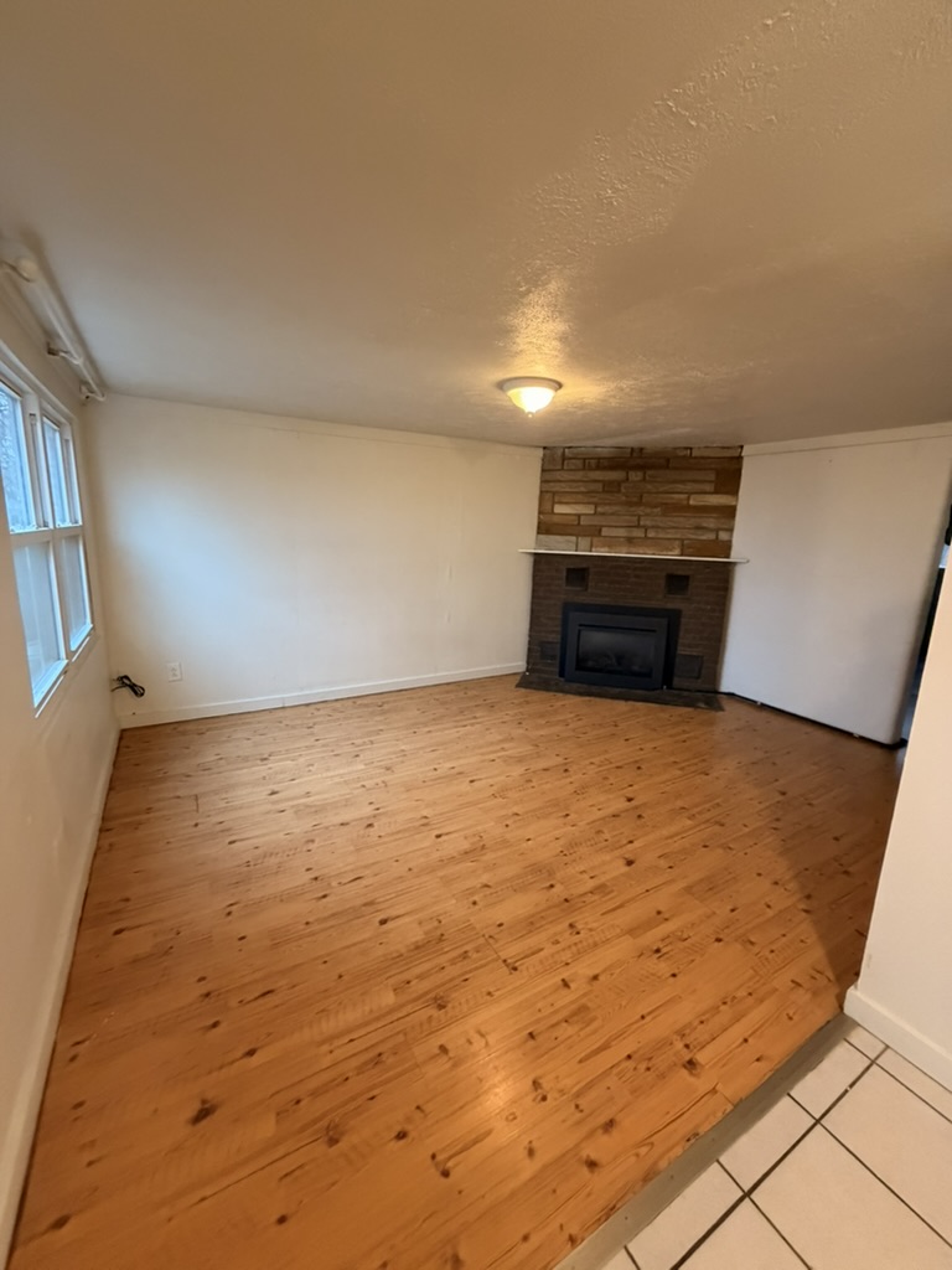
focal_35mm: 14
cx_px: 476
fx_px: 513
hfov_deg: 85.7
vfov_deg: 102.1
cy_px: 635
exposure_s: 1/60
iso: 640
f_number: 2.2
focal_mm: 2.22
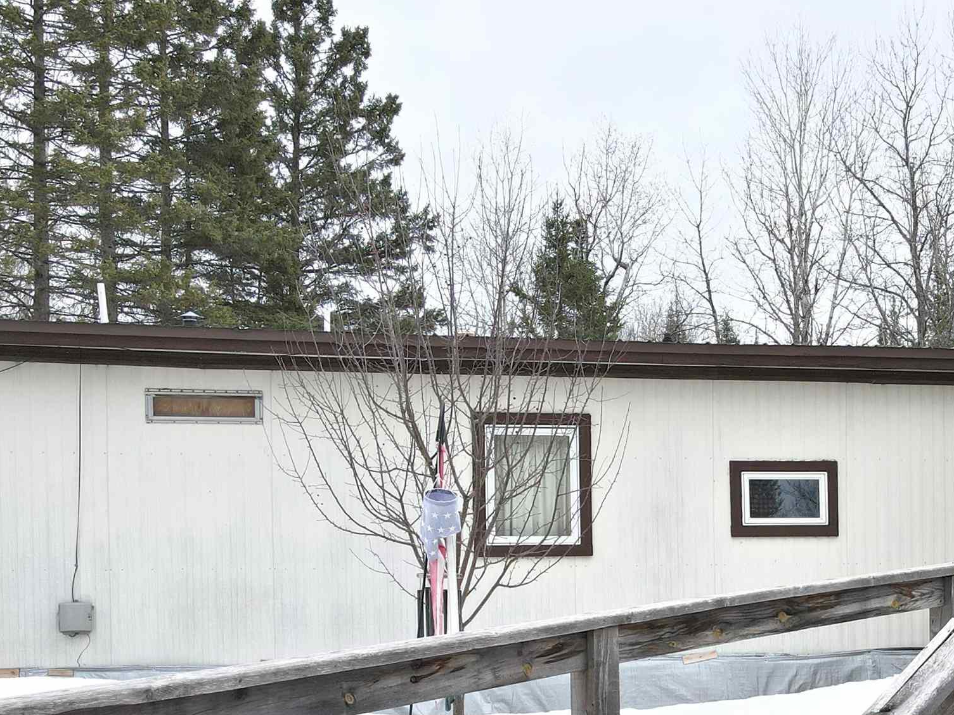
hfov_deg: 37.6
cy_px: 619
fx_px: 1350
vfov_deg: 28.7
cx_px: 759
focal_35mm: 49
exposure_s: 1/400
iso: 100
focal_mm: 4.5
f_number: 2.8
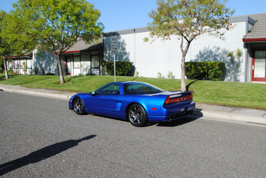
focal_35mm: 33
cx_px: 133
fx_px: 244
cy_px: 89
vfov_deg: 40.1
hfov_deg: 57.2
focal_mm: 22
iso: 100
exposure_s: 1/250
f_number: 8
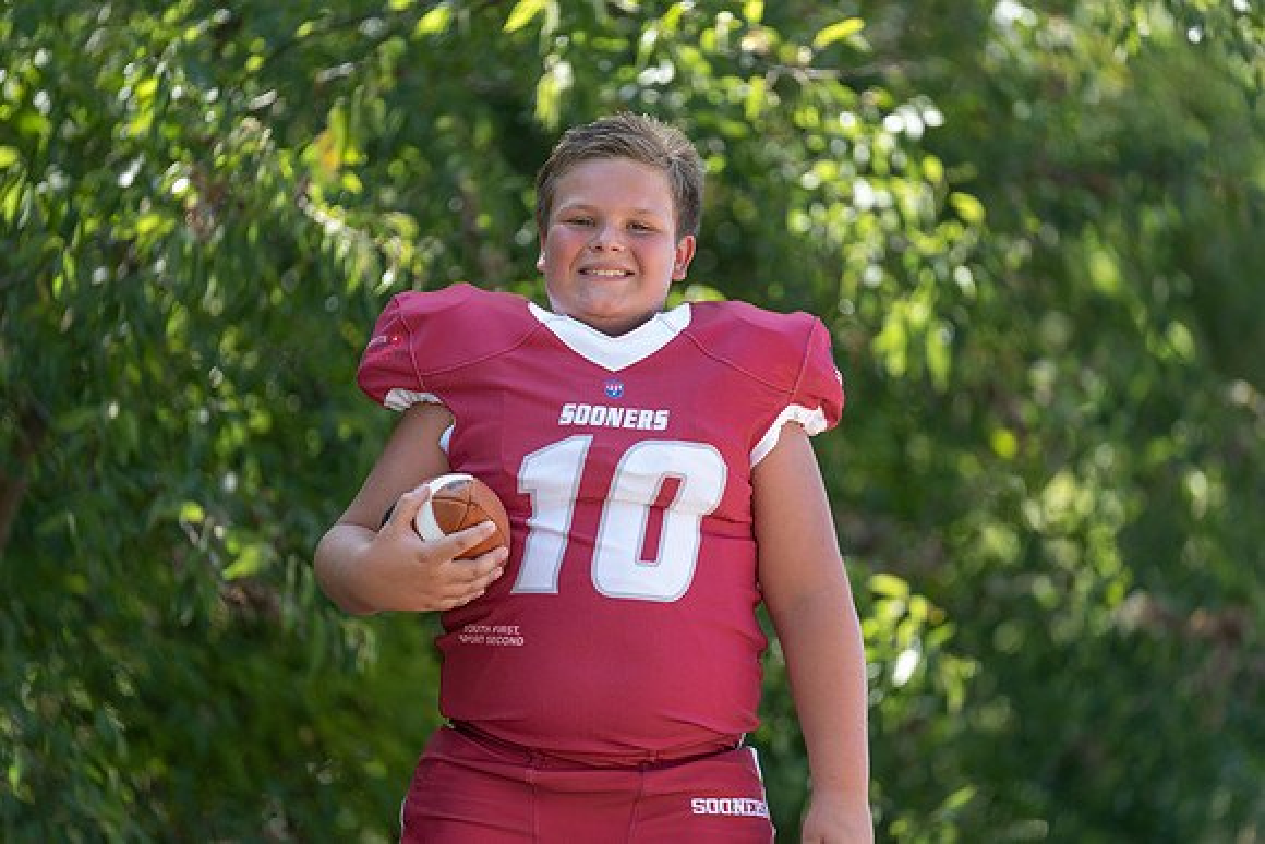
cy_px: 422
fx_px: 5799
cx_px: 632
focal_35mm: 165
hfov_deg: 12.4
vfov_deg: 8.3
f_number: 2.8
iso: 80
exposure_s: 1/320
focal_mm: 165
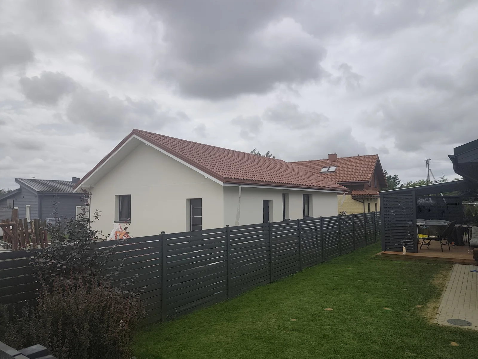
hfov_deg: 73.9
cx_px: 239
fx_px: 318
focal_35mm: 23
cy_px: 180
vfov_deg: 58.9
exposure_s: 1/1208
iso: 50
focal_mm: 6.19
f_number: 1.65
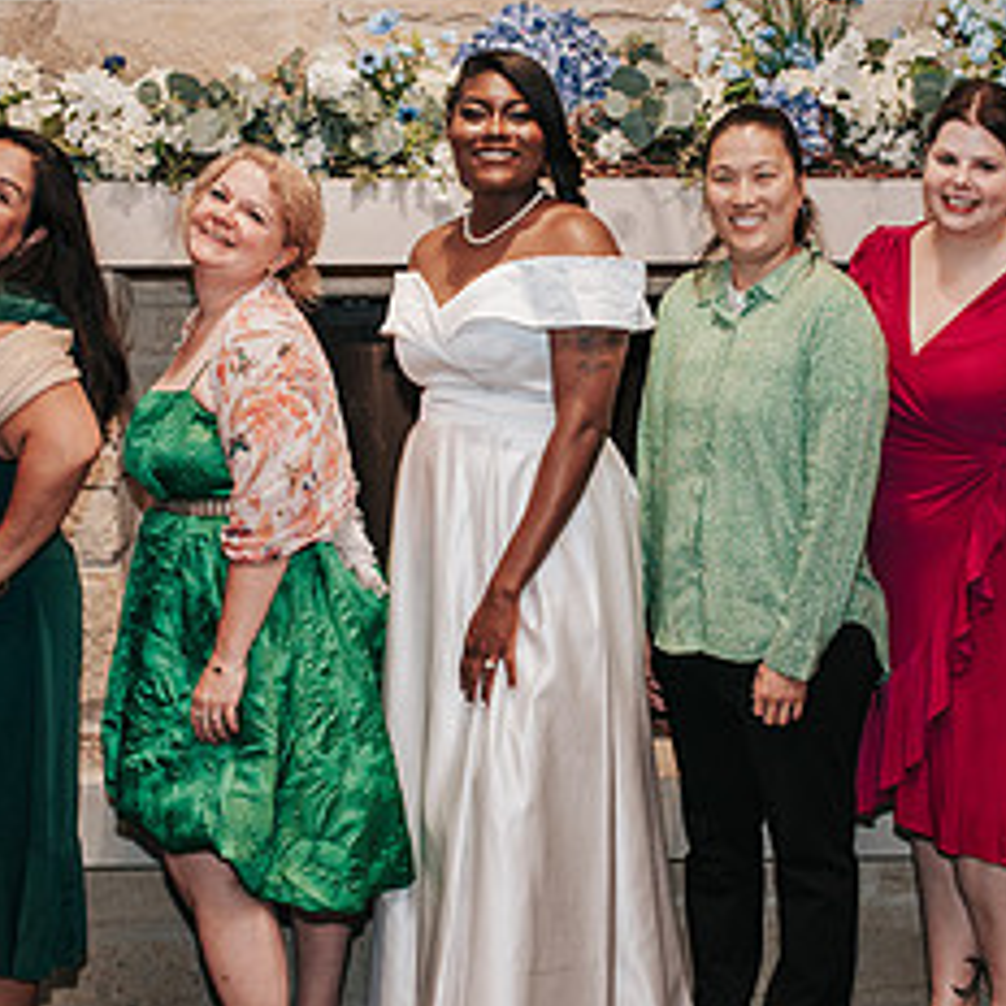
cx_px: 512
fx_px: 2729
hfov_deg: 20.9
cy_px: 549
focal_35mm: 83
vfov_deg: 20.9
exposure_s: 1/160
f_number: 2.8
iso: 1000
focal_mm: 35
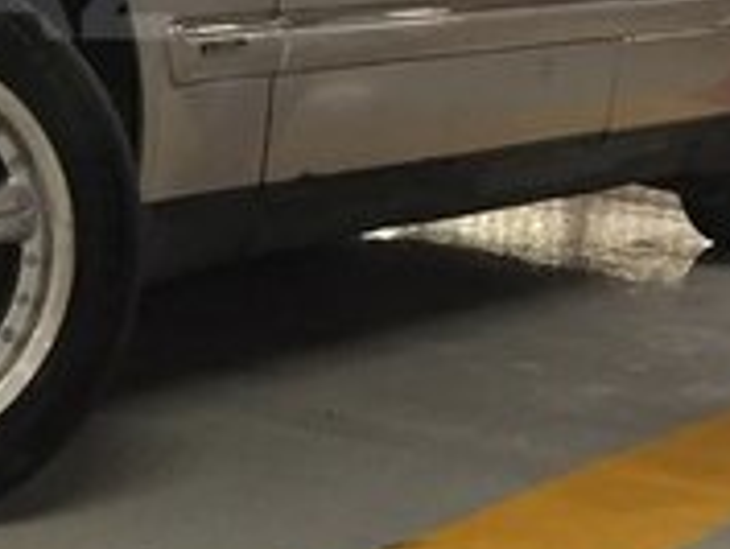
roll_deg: -3.3
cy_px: -23
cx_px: -247
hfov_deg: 17.0
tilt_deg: -3.1
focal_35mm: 108
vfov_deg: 13.5
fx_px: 2279
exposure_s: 1/33
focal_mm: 4.15
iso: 160
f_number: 2.2
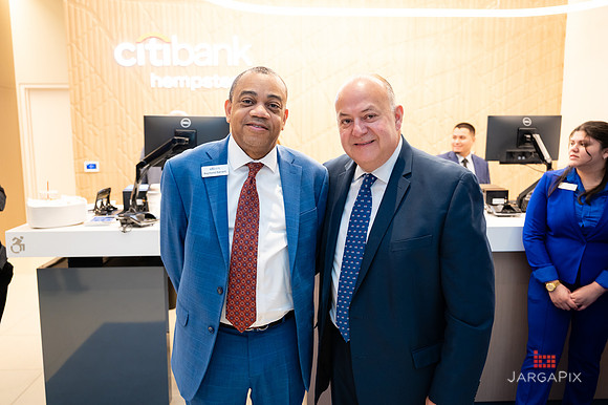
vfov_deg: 43.0
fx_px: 513
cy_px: 202
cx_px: 304
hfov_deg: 61.3
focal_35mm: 30
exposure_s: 1/200
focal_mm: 30
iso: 1250
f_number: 3.2
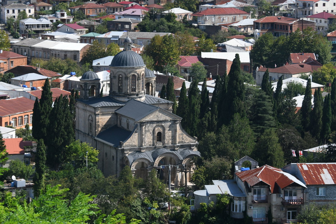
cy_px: 112
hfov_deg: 17.5
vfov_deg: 11.7
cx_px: 168
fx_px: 1092
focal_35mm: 117
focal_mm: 78
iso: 280
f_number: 8
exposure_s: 1/125
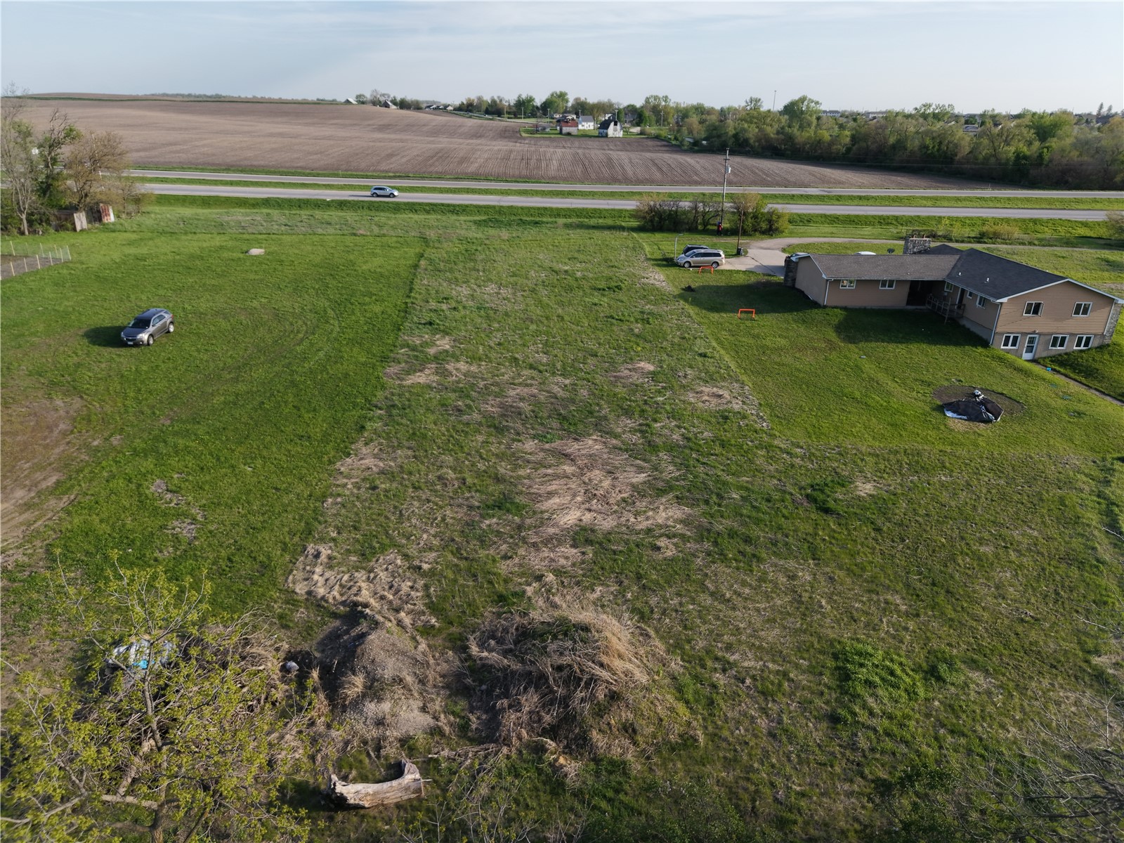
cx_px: 562
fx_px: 779
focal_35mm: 24
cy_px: 422
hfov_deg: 71.6
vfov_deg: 56.8
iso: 210
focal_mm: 8.67
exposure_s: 1/320
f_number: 1.8
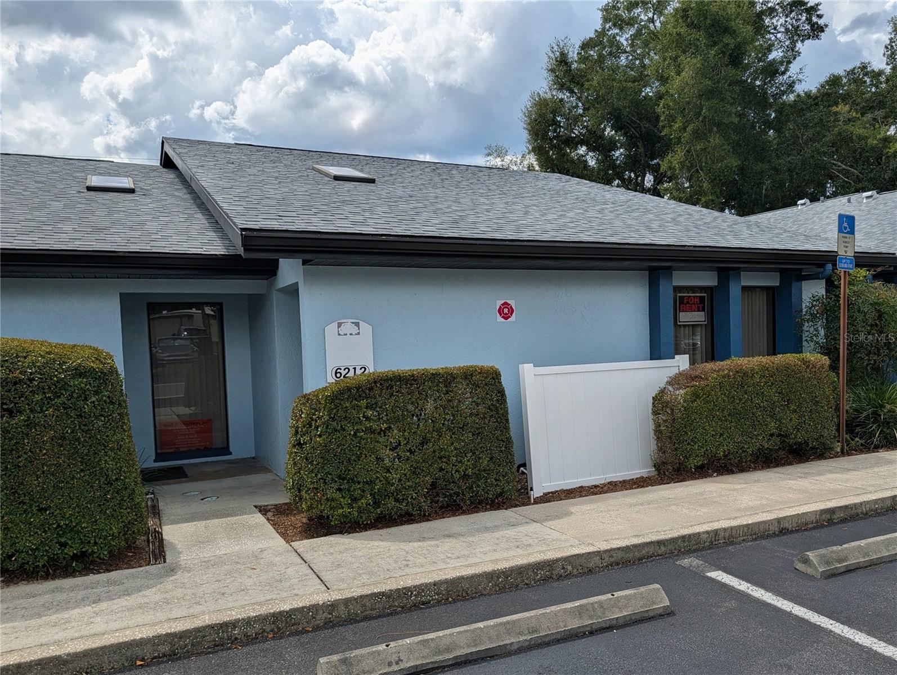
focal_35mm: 24
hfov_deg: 71.5
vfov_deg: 56.9
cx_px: 448
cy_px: 338
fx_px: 623
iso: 20
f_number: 1.68
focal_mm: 6.9
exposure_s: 1/1645
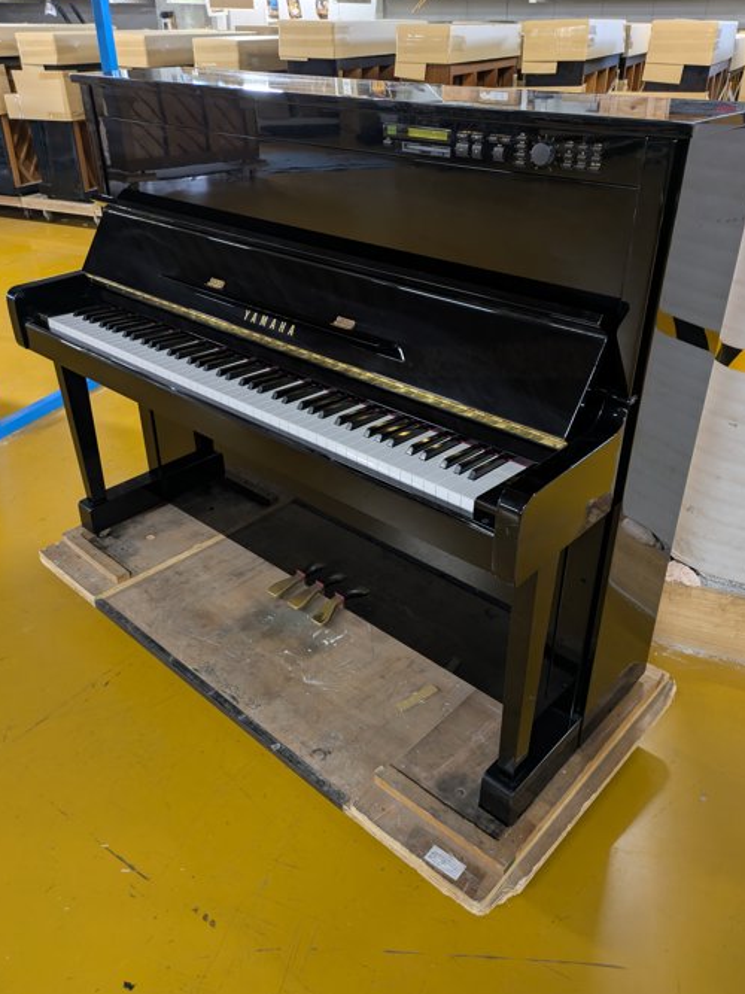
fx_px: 775
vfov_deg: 65.3
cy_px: 480
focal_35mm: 27
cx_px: 393
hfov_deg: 51.3
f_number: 1.89
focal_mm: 5.43
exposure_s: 1/30
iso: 214
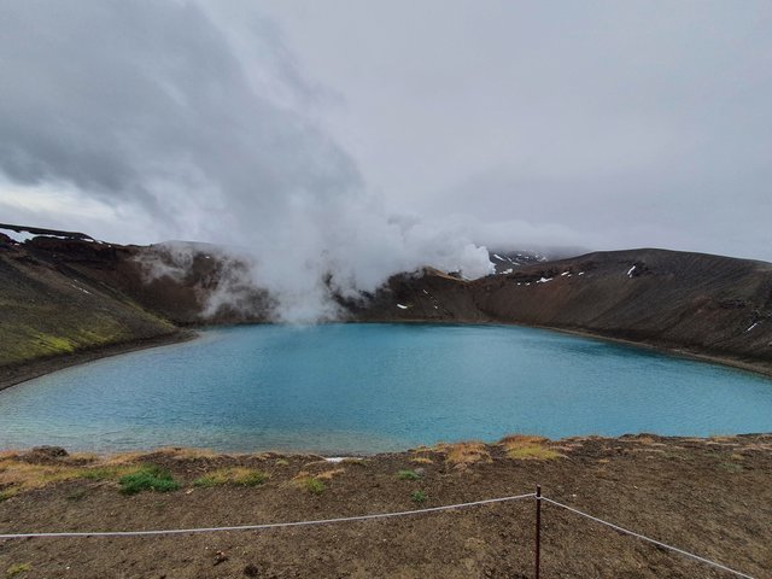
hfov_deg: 106.2
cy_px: 290
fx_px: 290
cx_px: 386
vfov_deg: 89.9
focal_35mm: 13
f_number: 2.2
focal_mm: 1.8
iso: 50
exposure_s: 1/301
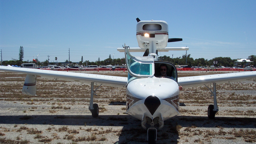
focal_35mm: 40
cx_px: 129
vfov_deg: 29.7
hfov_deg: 50.5
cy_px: 78
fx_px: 272
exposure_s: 1/1000
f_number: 4.8
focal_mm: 8
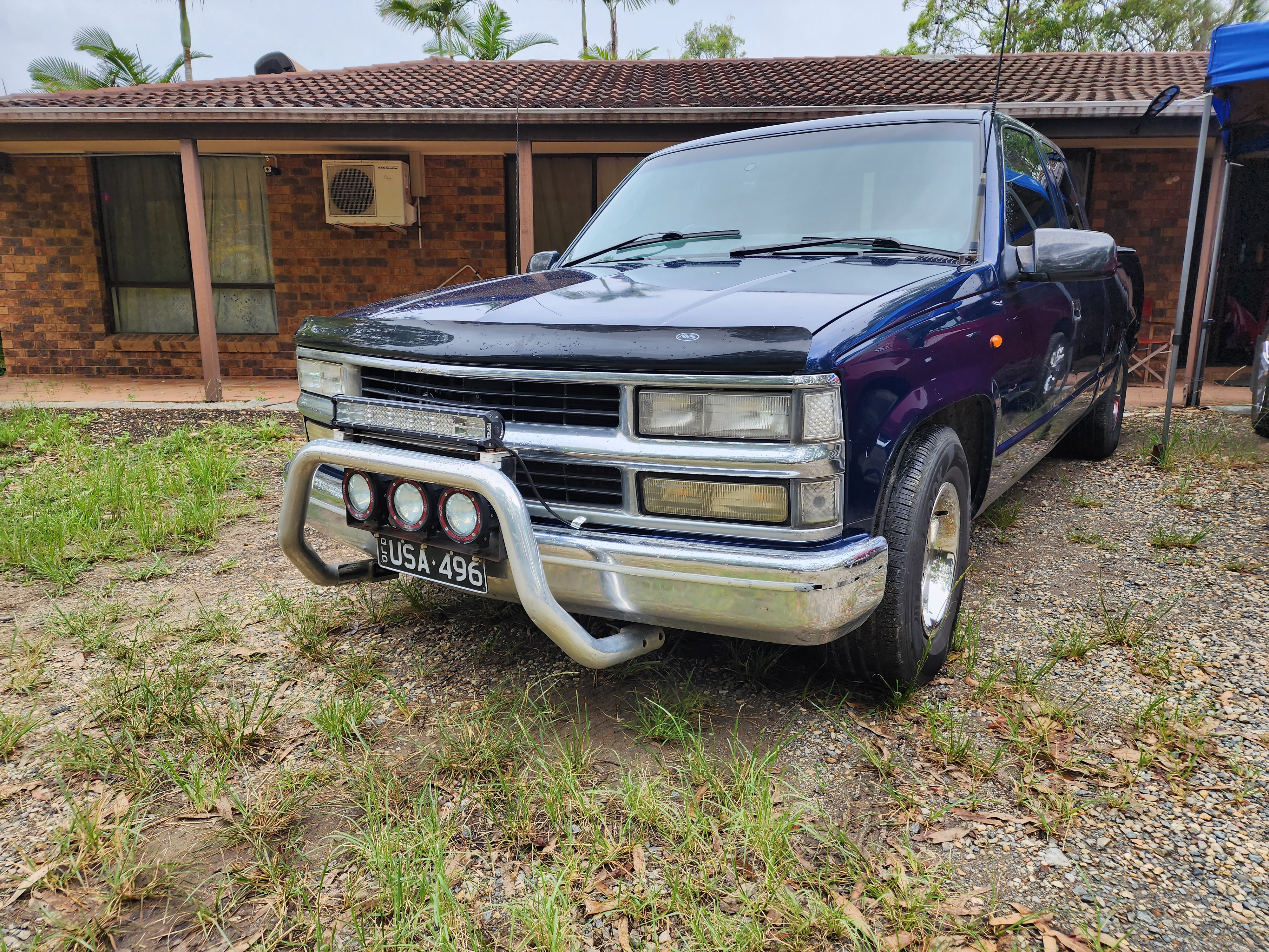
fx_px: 843
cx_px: 634
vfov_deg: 58.9
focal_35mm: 23
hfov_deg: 73.9
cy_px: 476
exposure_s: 1/180
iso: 16
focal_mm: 6.4
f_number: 1.8
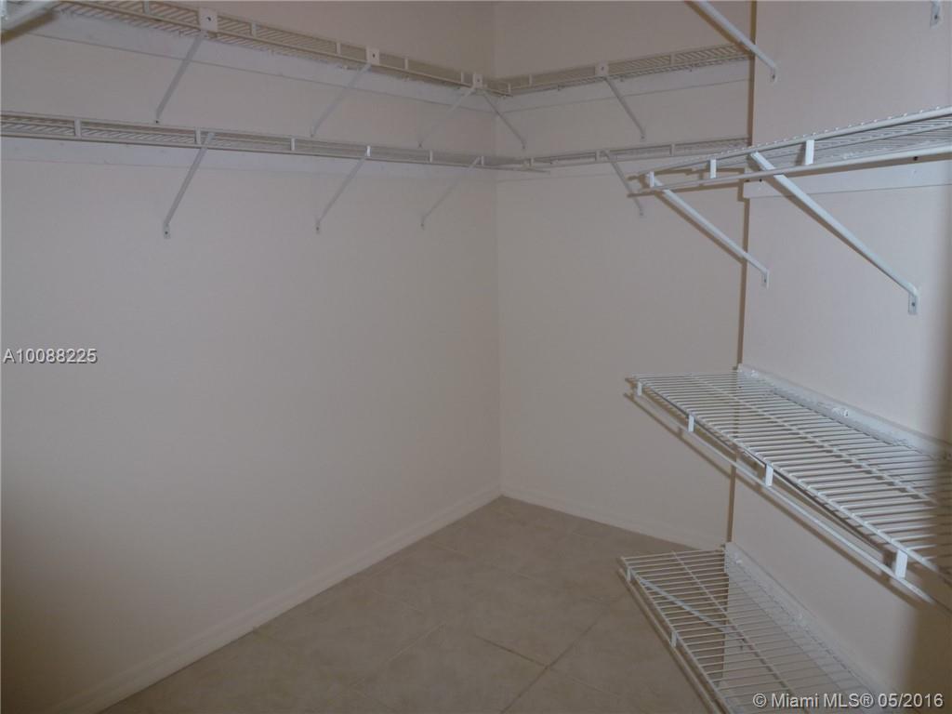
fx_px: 660
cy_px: 357
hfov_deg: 71.6
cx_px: 476
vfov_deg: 56.8
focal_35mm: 24
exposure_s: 1/60
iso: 125
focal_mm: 4.3
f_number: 3.3
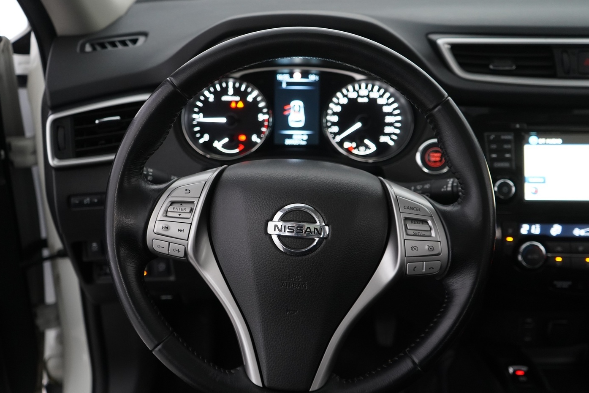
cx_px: 289
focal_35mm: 36
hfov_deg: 53.1
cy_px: 215
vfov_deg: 36.8
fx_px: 589
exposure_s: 1/40
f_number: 4
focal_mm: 31
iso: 2500
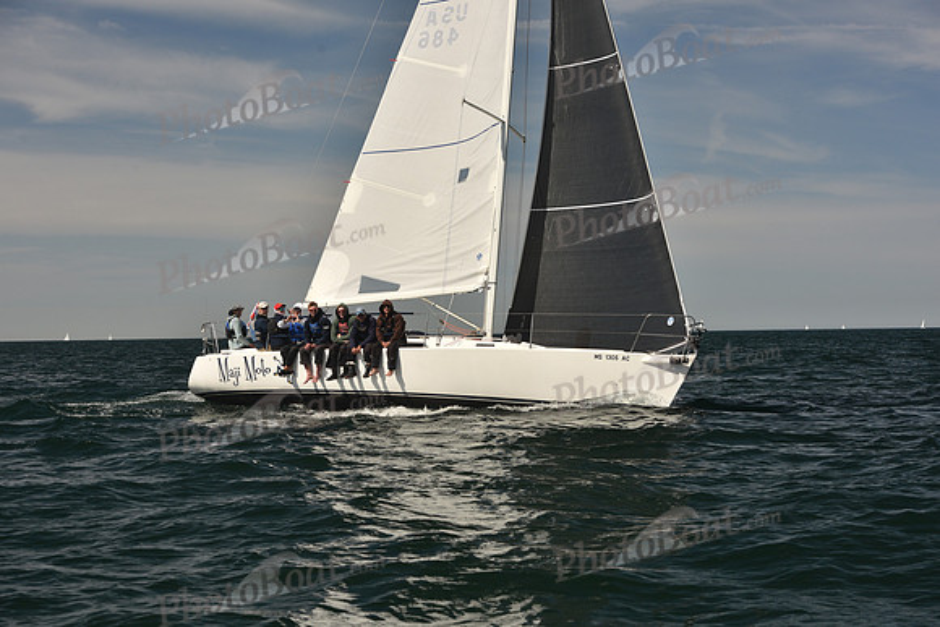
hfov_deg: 28.8
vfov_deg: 19.5
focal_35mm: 70
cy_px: 314
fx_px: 1828
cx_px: 470
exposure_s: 1/640
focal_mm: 70
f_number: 8
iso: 250
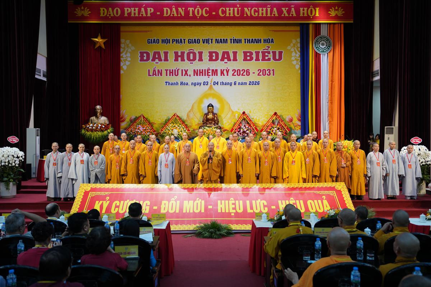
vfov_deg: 40.0
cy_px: 144
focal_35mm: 33
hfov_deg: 57.2
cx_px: 216
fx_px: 395
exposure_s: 1/100
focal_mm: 33
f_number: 2.8
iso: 400
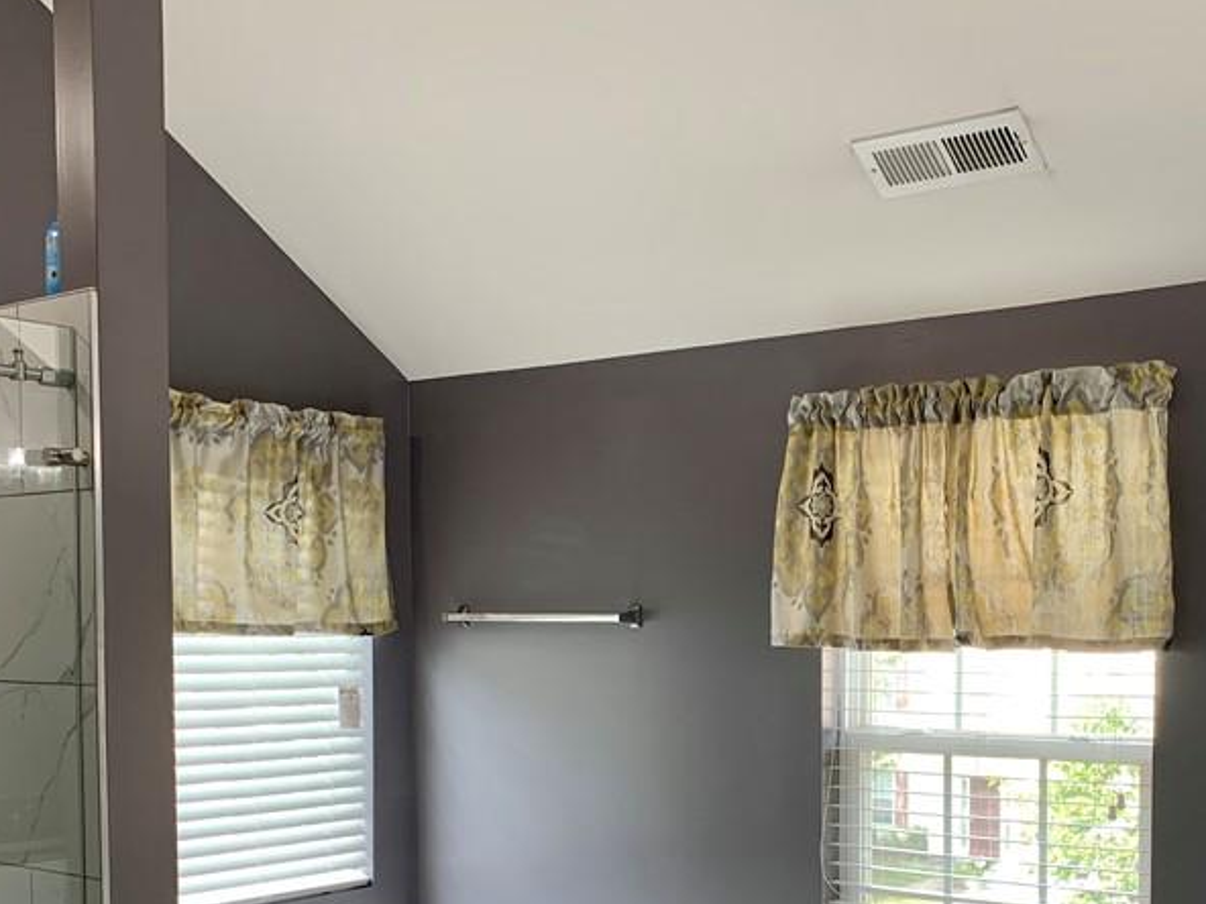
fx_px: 1568
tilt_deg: -4.4
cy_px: 727
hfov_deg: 41.8
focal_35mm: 45
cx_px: 758
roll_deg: -0.2
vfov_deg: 31.3
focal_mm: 4.25
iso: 64
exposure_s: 1/120
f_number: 1.8
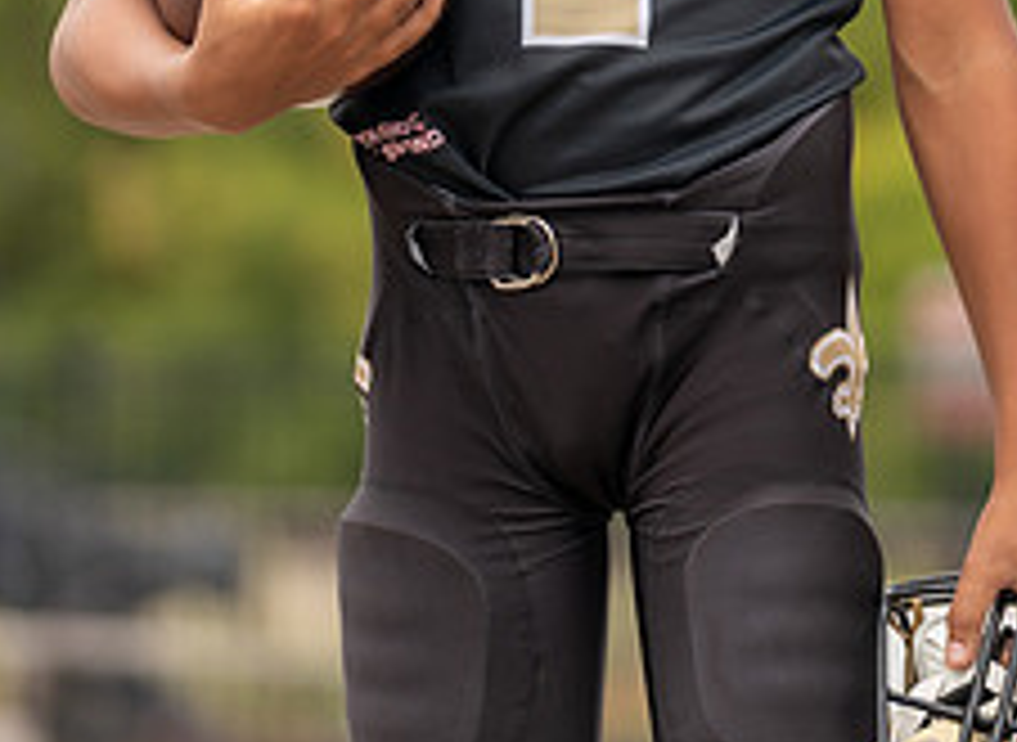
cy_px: -192
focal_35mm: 367
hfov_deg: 5.5
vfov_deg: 4.0
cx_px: 694
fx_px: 10680
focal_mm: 129
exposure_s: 1/250
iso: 100
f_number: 2.8
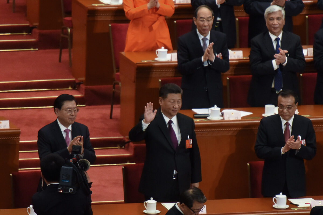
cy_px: 108
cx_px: 162
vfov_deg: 4.0
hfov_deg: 6.1
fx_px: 3050
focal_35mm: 340
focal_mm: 340
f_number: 4.8
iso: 4000
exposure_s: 1/320
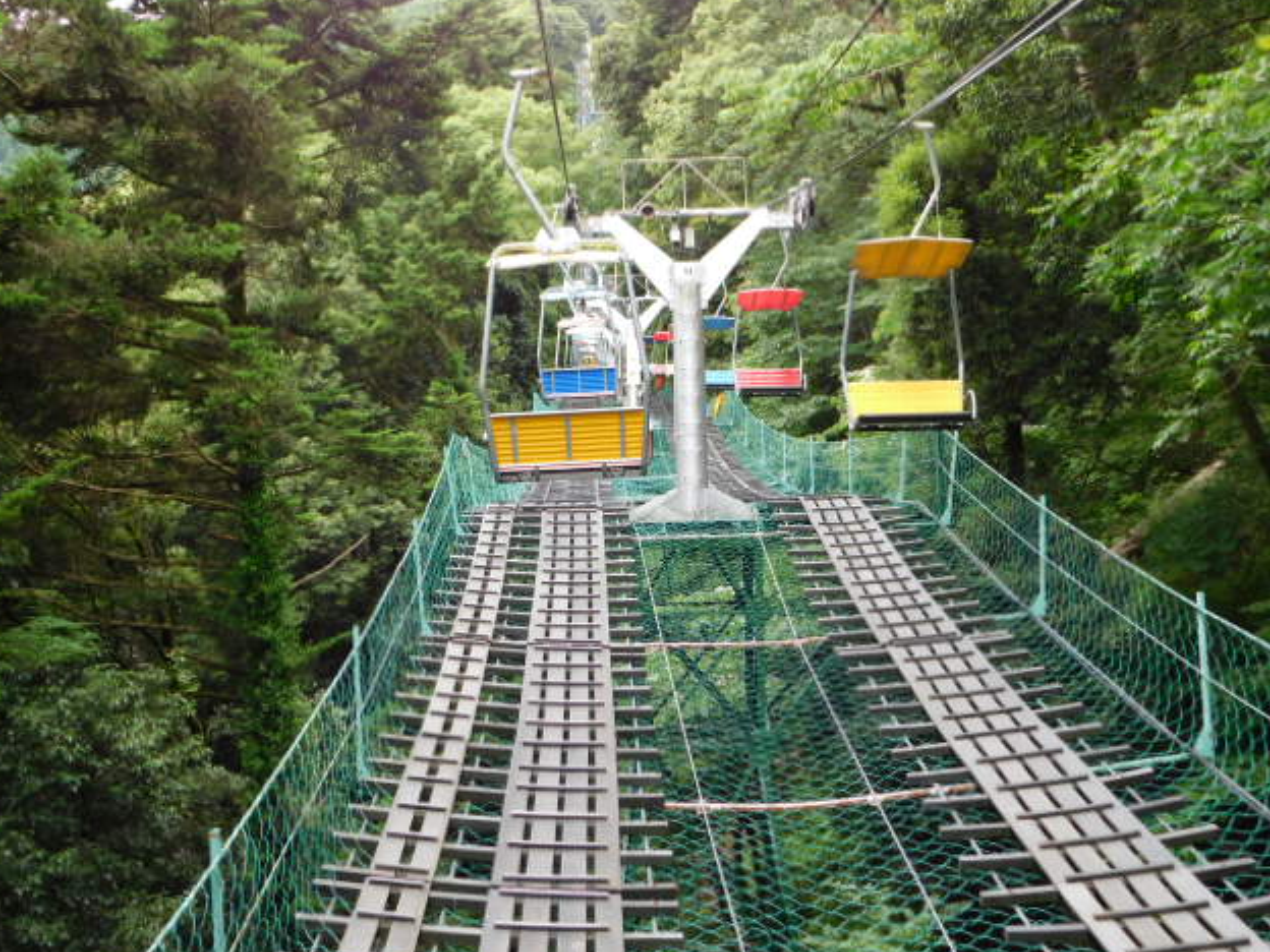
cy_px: 474
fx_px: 1504
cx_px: 621
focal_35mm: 41
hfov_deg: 45.8
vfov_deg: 35.1
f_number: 3.6
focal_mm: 7.1
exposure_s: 1/80
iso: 125
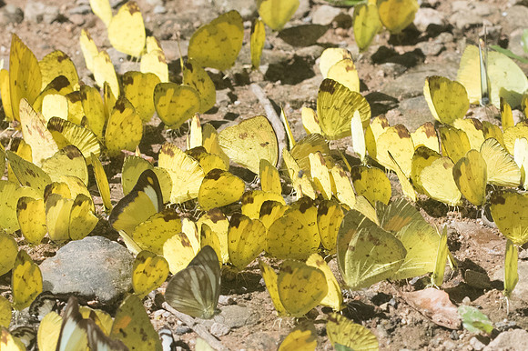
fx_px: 8292
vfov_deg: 2.4
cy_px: 227
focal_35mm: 566
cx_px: 322
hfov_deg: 3.6
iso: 1000
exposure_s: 1/3200
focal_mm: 150
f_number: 7.1
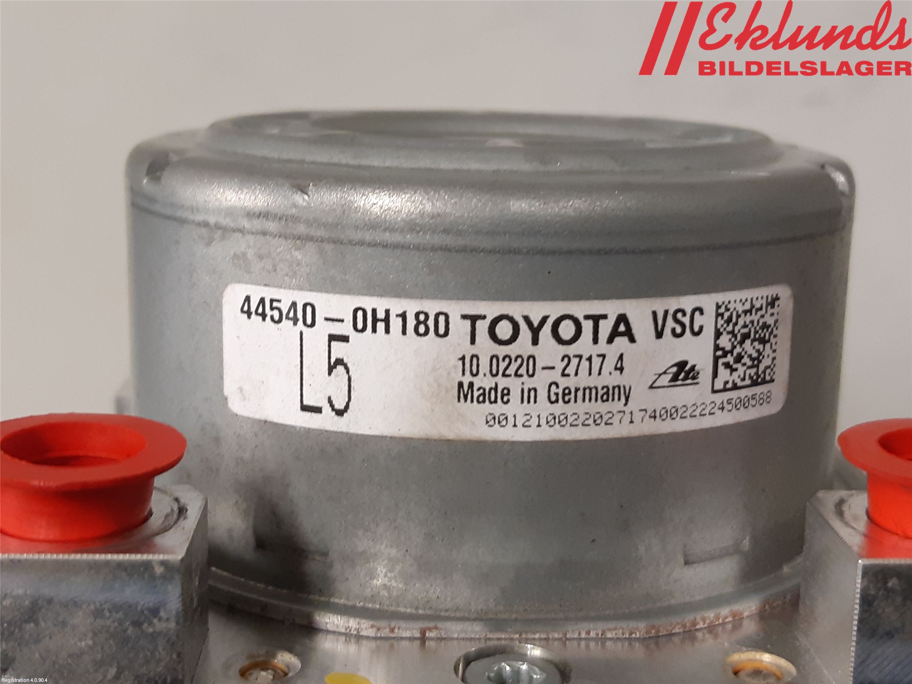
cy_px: 342
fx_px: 685
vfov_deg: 53.1
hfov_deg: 67.3
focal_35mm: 26
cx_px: 456
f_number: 1.7
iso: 160
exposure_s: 1/50
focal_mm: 3.93
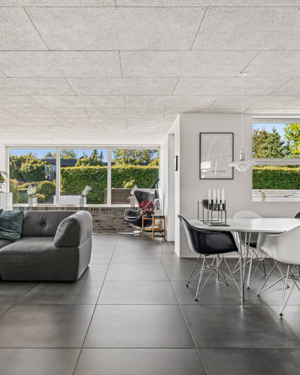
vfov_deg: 66.0
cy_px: 186
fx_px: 289
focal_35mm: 26
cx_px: 134
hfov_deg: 54.8
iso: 400
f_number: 5.6
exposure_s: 1/60
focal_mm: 18
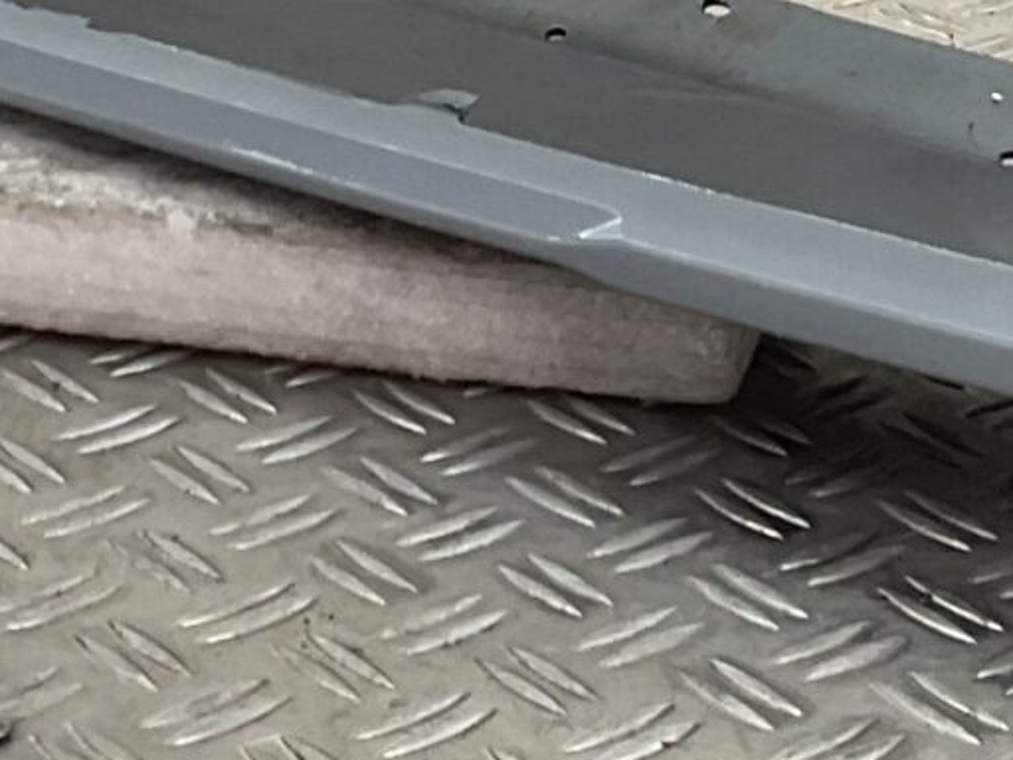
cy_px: -477
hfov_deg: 13.6
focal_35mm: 145
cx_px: 708
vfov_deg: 9.8
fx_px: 4243
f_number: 1.8
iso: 25
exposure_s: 1/120
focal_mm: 3
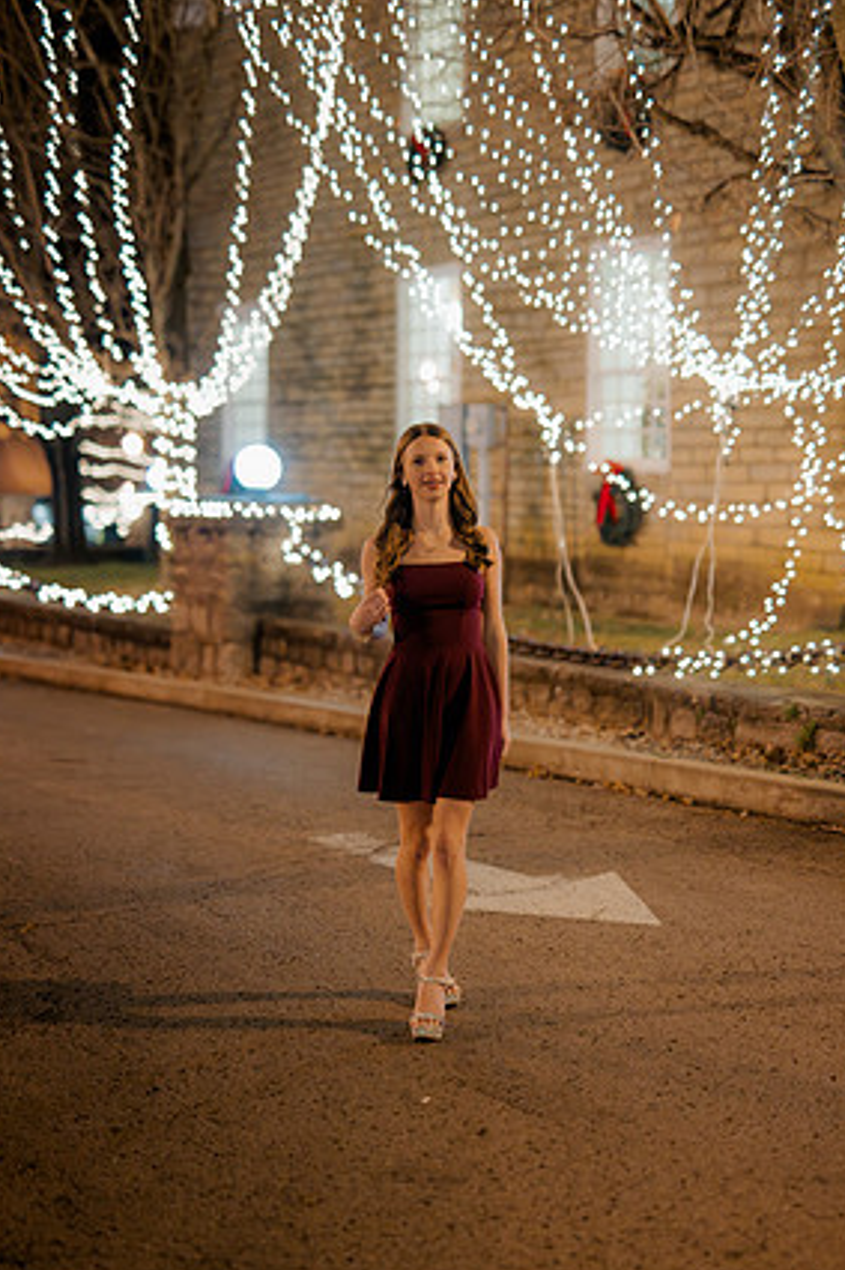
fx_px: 1867
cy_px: 622
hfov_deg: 25.5
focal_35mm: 53
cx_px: 427
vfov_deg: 37.5
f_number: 1.4
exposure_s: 1/200
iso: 2500
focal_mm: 50
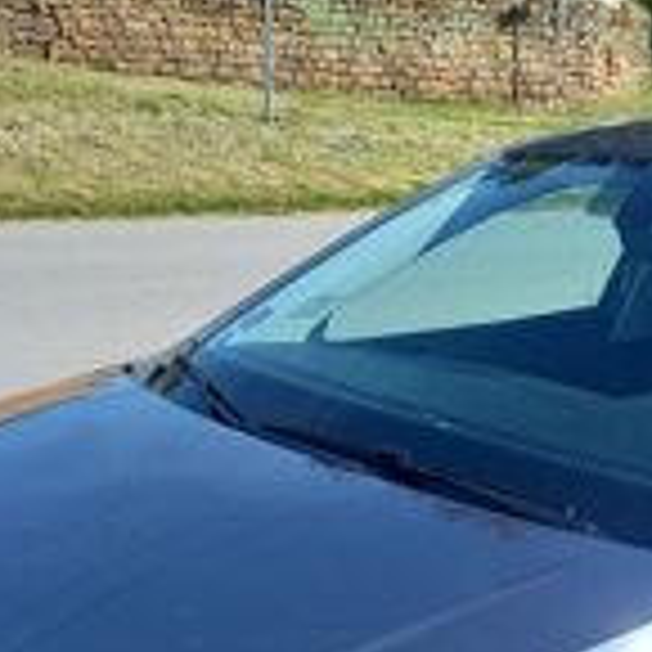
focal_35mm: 73
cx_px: 526
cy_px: 755
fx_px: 1556
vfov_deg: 22.1
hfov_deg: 23.3
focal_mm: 4.6
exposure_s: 1/344
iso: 25
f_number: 2
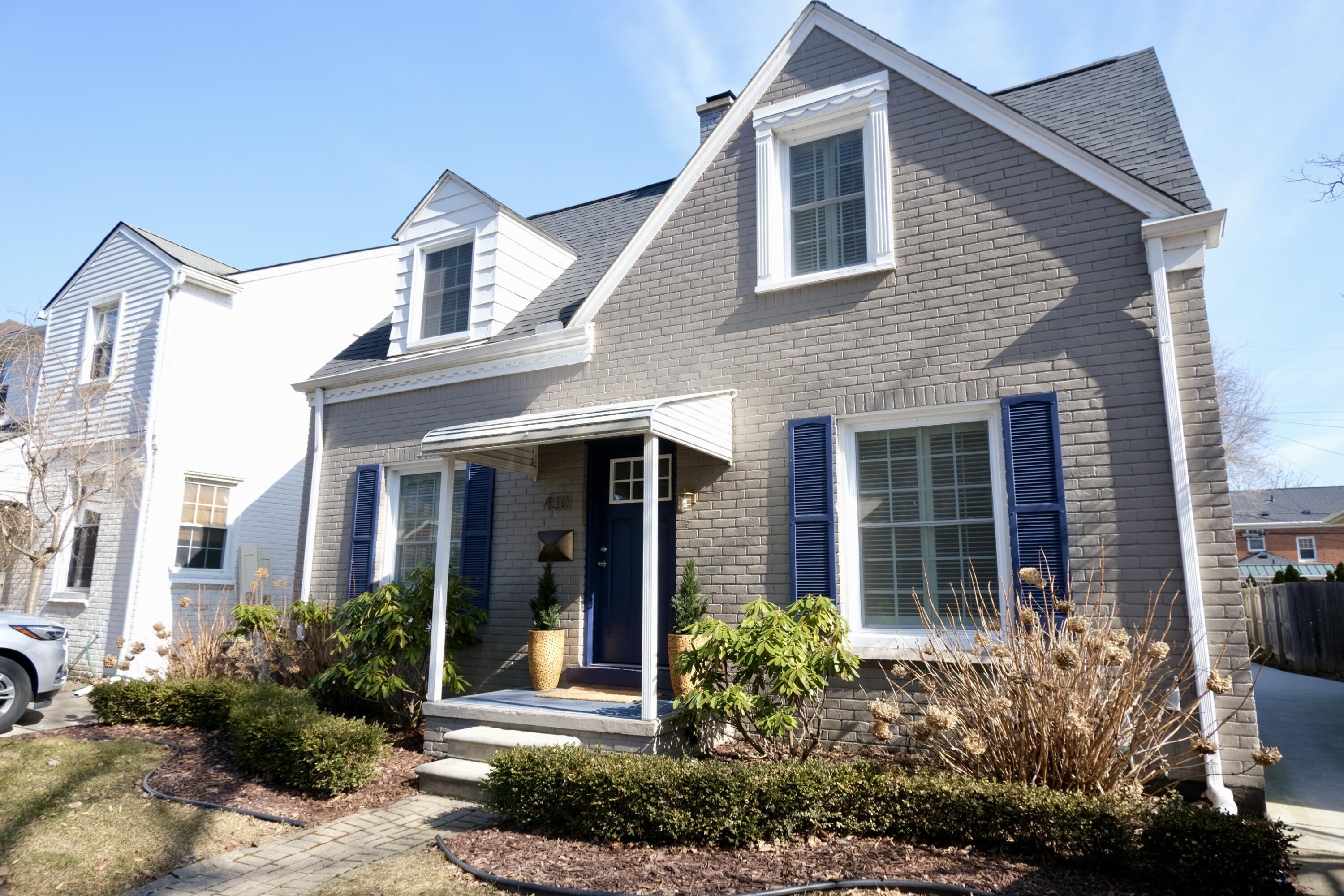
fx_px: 859
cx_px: 672
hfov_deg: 76.1
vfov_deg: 55.1
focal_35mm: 23
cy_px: 448
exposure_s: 1/125
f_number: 7.1
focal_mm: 15
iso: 160
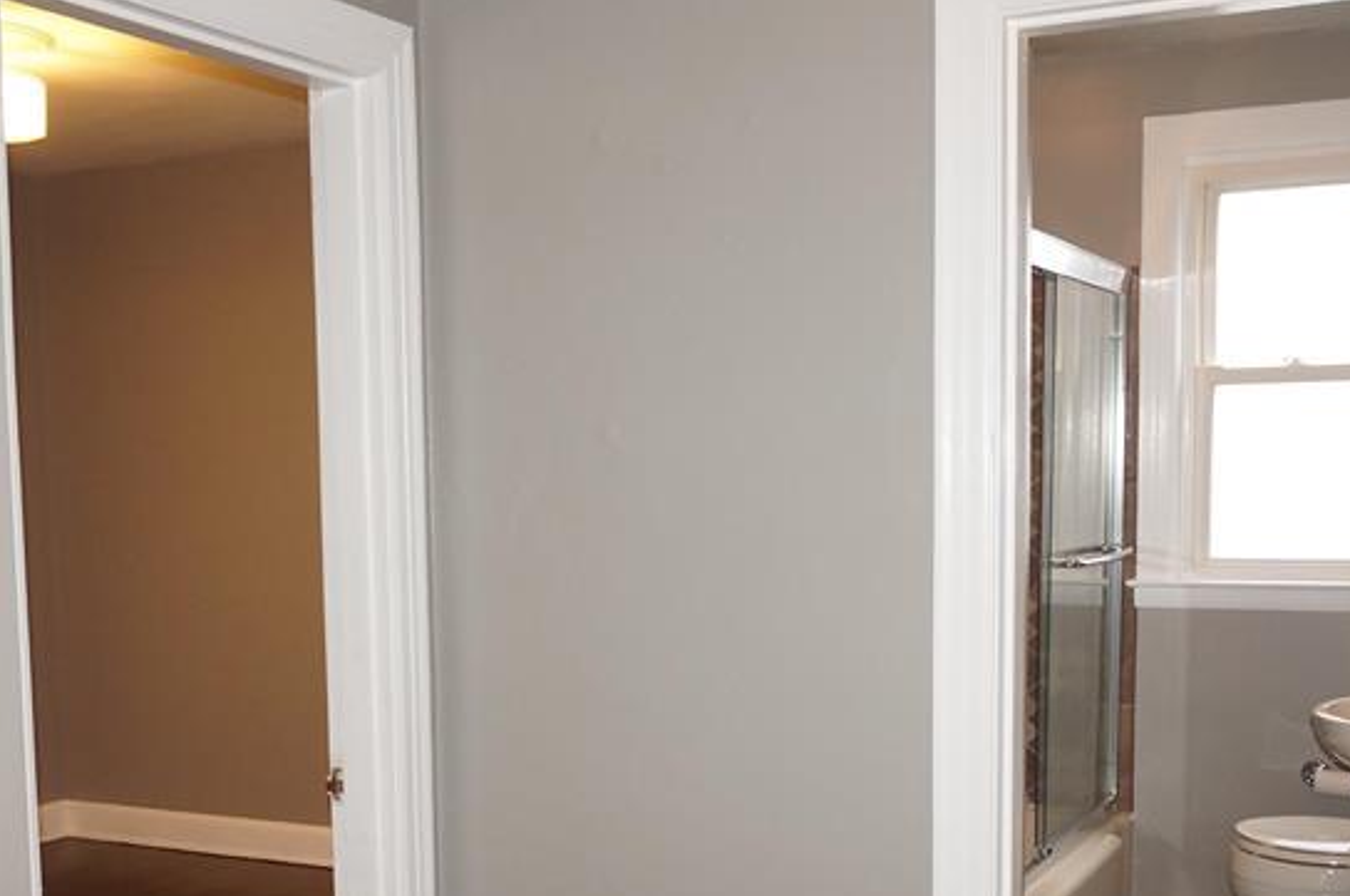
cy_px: 675
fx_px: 1797
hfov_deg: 41.1
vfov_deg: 27.6
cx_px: 584
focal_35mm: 48
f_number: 3.5
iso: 800
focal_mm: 16
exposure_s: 1/60
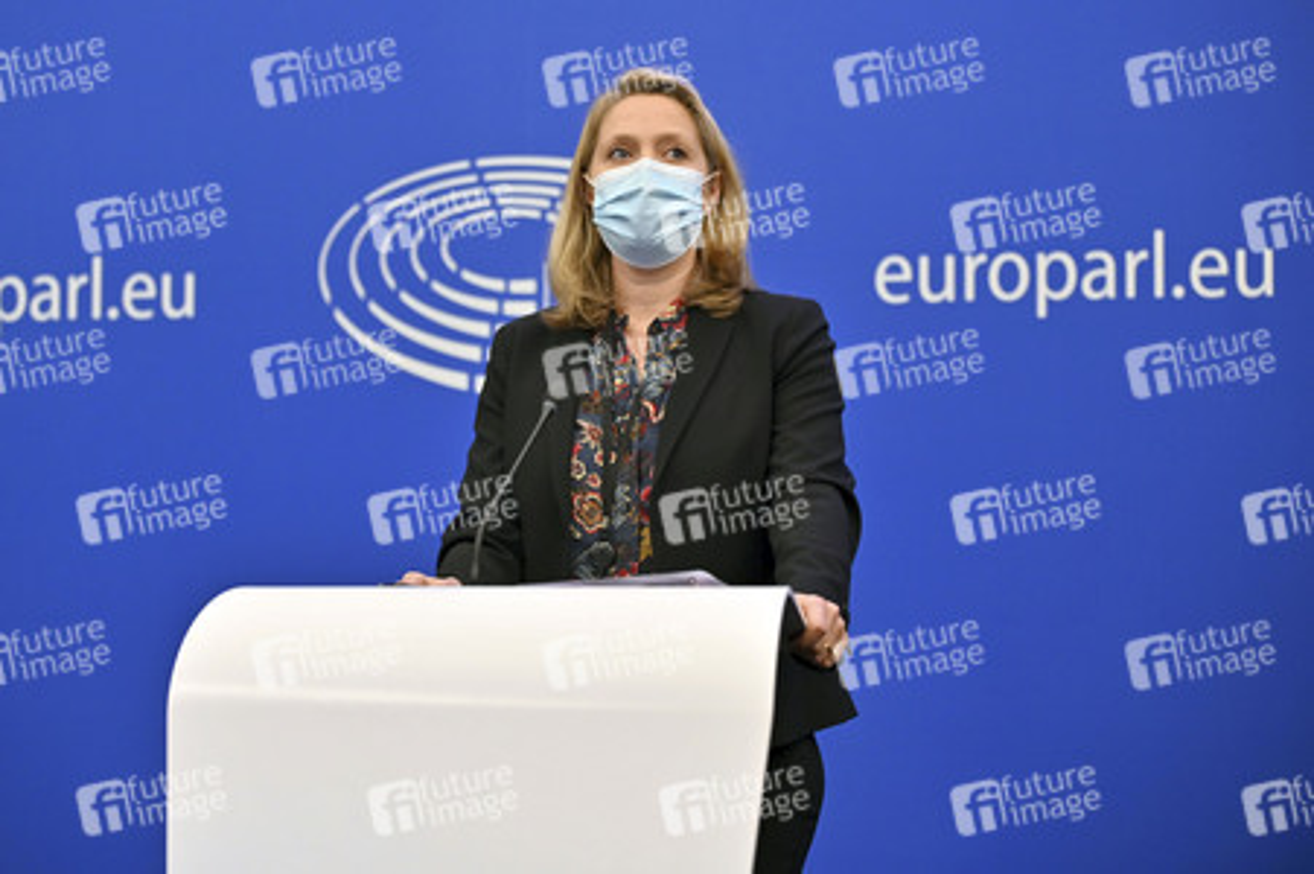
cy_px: 437
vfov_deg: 13.4
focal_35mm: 102
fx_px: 3720
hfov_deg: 20.0
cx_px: 657
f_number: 2.8
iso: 800
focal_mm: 102
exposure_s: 1/250
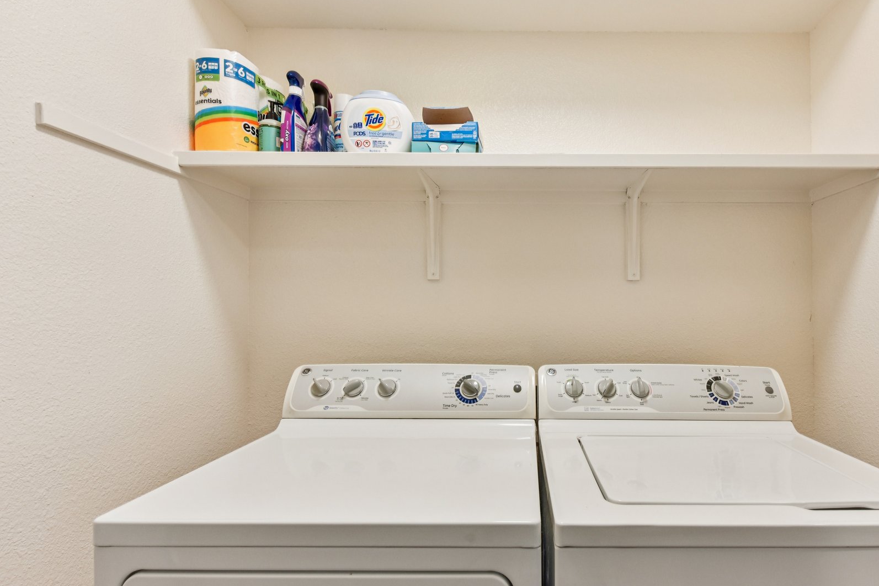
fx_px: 439
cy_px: 301
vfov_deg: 67.4
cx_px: 539
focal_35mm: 18
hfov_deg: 88.5
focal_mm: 14
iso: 800
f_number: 8
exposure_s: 1/25
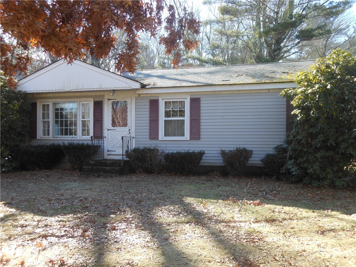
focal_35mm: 33
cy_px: 134
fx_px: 339
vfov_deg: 42.9
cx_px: 178
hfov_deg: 55.4
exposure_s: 1/100
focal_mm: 6
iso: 80
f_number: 3.5
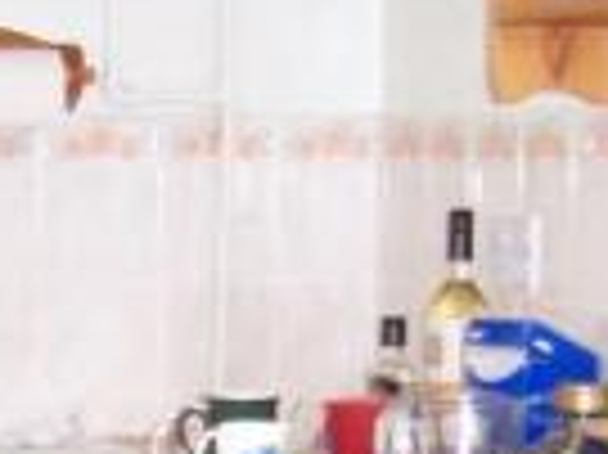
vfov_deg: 9.3
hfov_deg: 12.4
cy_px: 641
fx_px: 2738
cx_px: -79
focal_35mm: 156
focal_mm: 6
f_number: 3
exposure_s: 1/90
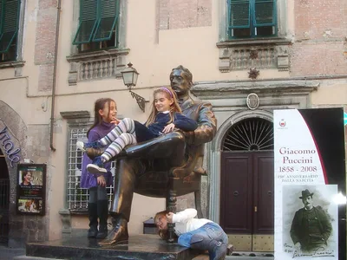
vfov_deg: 40.7
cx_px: 174
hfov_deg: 52.6
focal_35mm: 35
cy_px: 130
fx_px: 351
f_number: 2.6
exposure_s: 1/100
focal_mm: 5.8
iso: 200
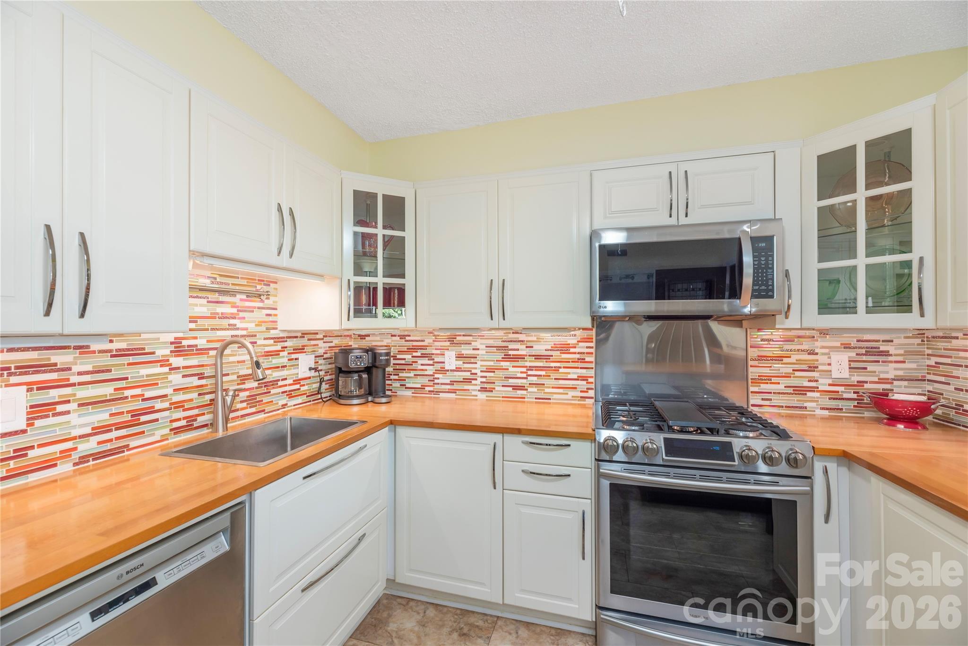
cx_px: 484
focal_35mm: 14
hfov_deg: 104.2
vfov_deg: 81.2
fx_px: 376
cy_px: 323
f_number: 8
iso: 320
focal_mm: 14
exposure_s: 1/50
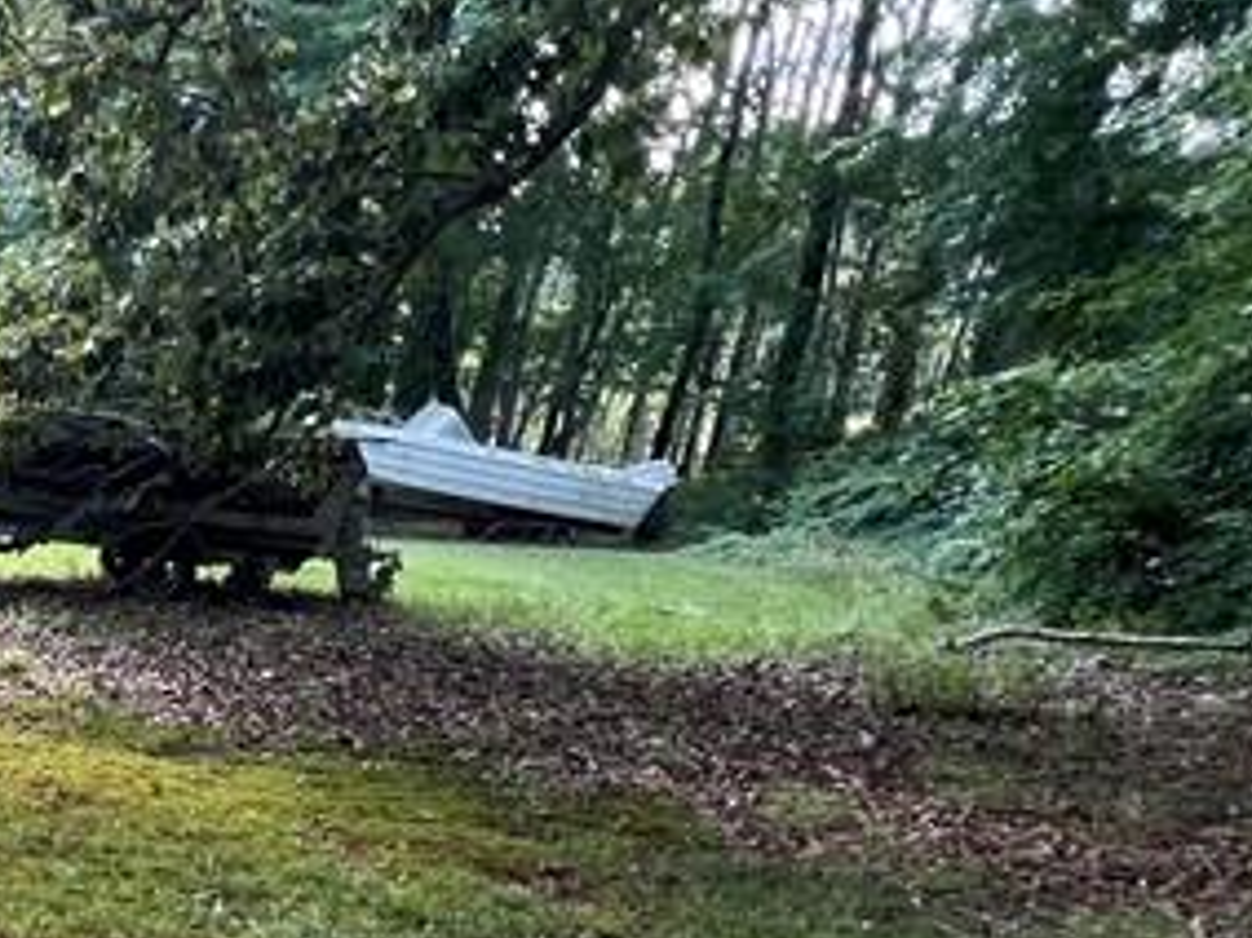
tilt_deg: -24.2
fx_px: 1699
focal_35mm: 47
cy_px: 1124
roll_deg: -2.7
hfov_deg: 27.7
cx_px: -624
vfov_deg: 27.2
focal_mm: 1.57
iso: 80
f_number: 1.8
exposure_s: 1/99
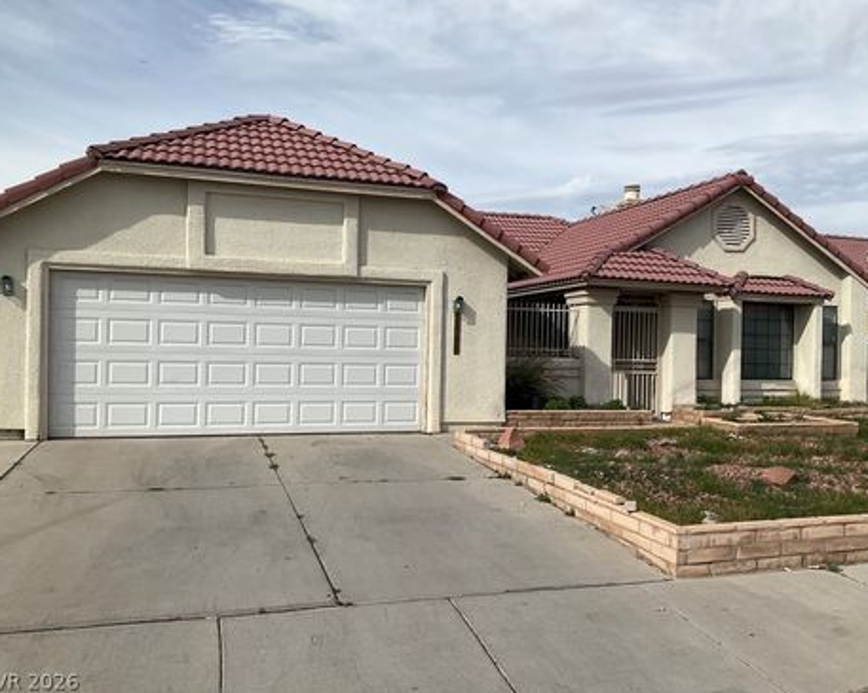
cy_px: 341
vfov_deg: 47.1
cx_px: 452
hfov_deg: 57.2
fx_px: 796
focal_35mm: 31
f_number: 1.8
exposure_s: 1/3322
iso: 25
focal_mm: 3
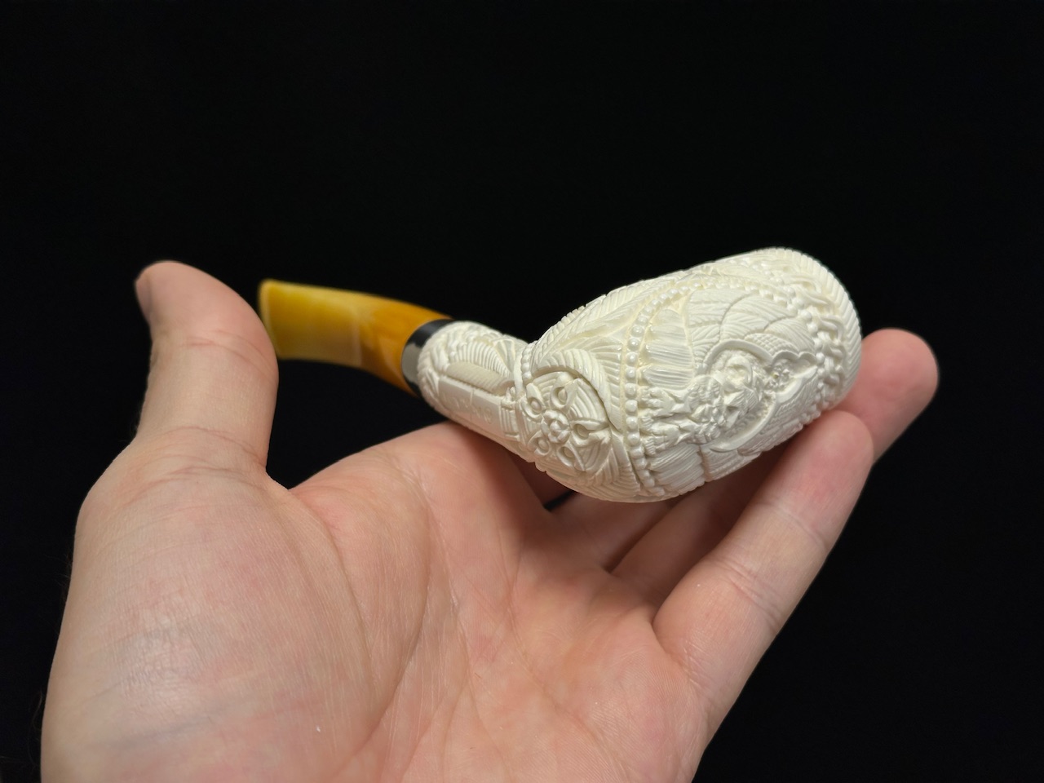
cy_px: 392
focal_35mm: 48
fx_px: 1448
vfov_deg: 30.3
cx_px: 522
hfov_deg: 39.7
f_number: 1.78
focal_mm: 6.86
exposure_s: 1/193
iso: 64
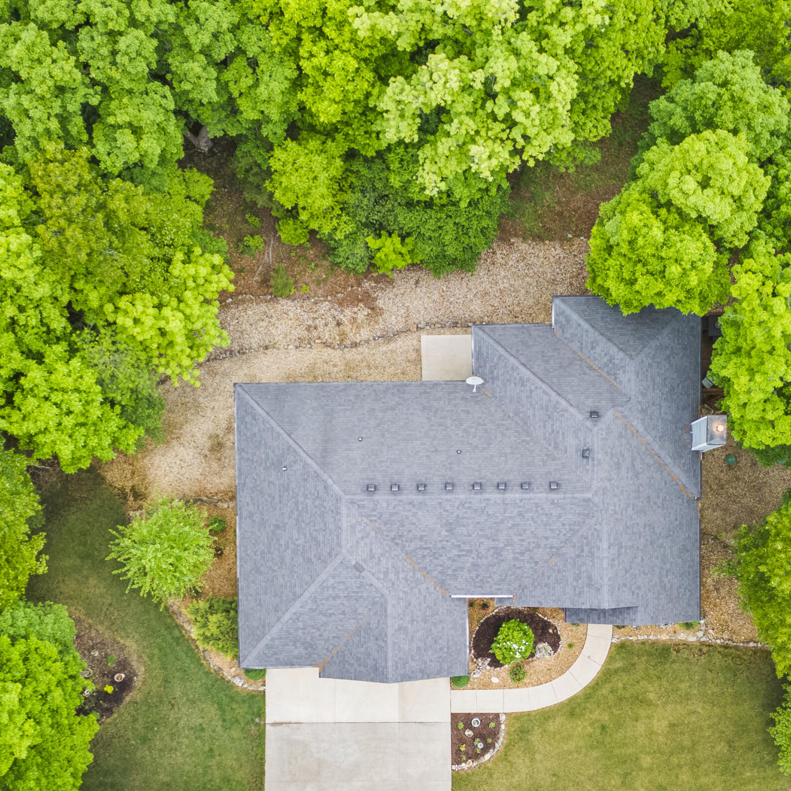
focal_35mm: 40
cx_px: 468
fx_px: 1034
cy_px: 541
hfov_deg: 41.7
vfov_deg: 41.2
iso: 200
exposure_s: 1/320
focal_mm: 4.5
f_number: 2.8
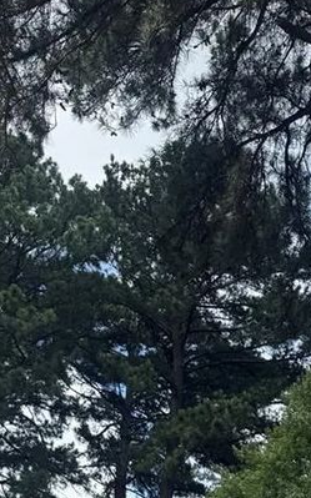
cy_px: 796
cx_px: 397
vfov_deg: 19.8
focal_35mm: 87
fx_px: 1181
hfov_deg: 14.4
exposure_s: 1/2053
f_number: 1.78
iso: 80
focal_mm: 6.76
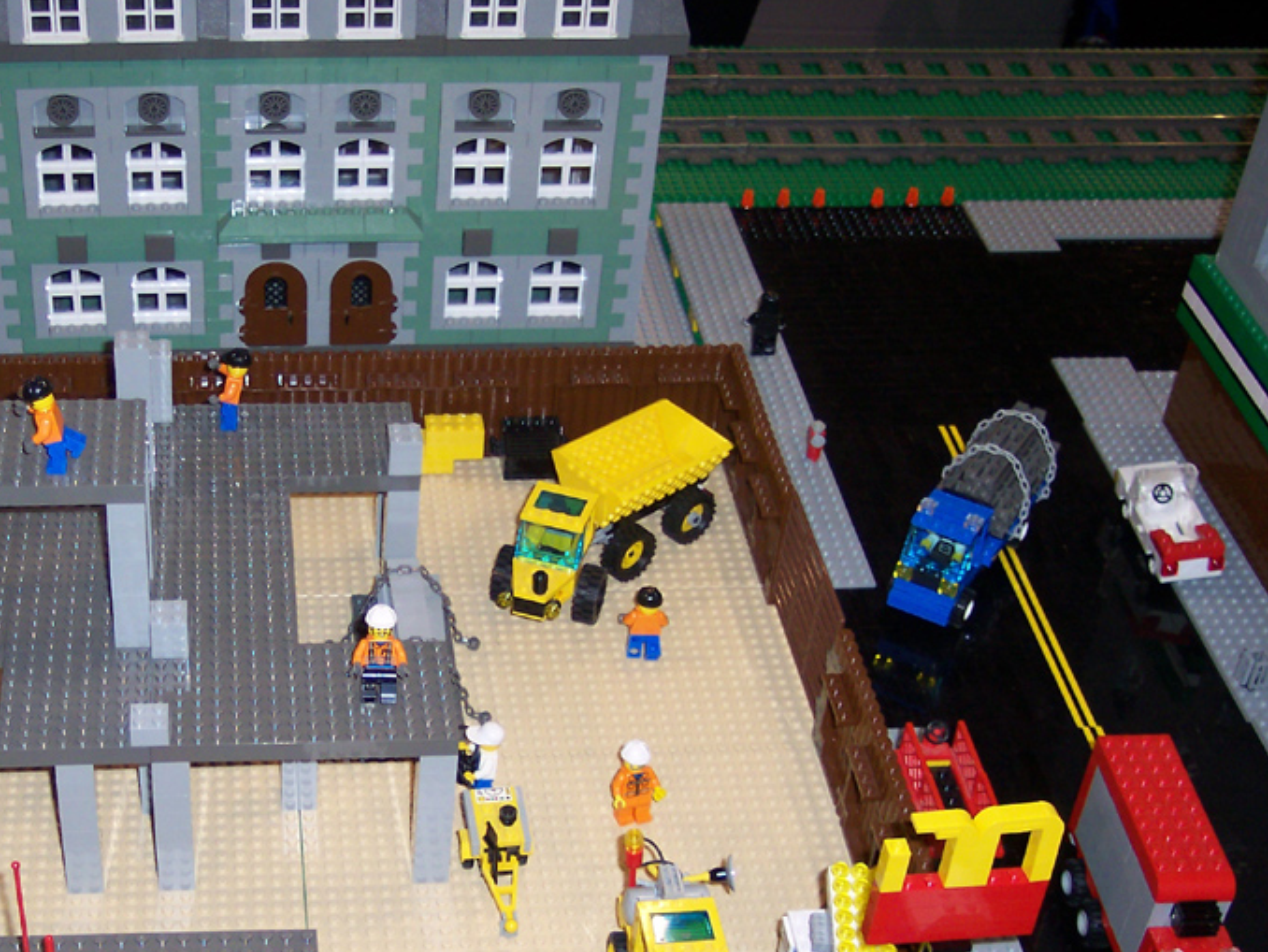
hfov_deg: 33.8
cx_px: 342
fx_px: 2052
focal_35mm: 56
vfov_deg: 25.9
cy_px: 674
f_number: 2.8
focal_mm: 8
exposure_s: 1/30
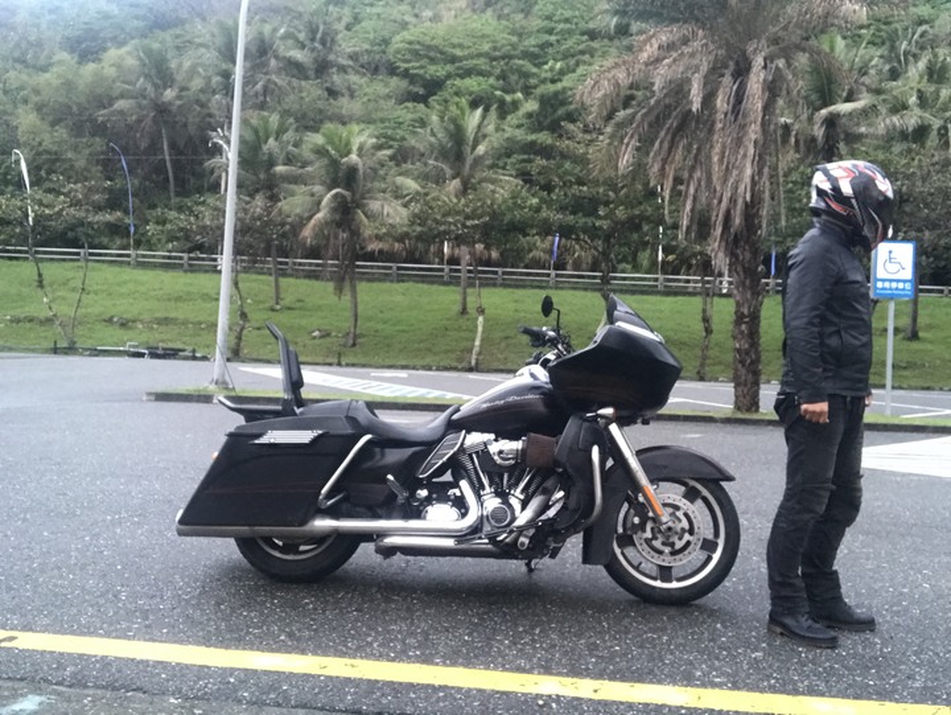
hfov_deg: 56.8
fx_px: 880
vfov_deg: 44.2
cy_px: 358
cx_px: 476
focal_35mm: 32
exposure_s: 1/15
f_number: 2.2
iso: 200
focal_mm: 2.87
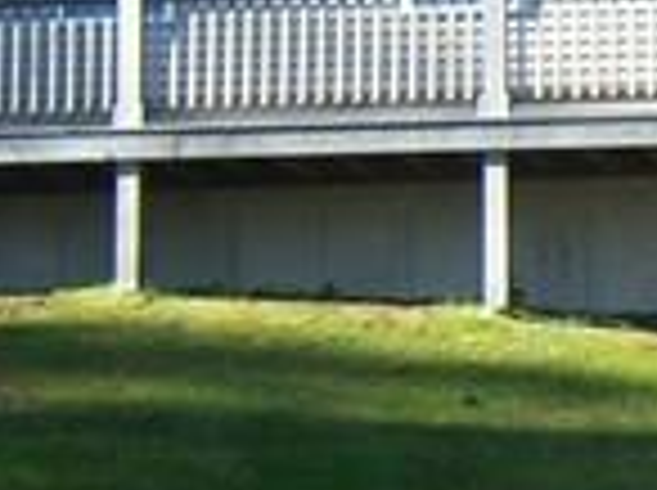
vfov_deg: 5.9
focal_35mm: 253
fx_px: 4794
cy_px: 279
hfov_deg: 7.4
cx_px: 1557
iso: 80
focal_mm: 7.5
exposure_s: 1/400
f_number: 2.8
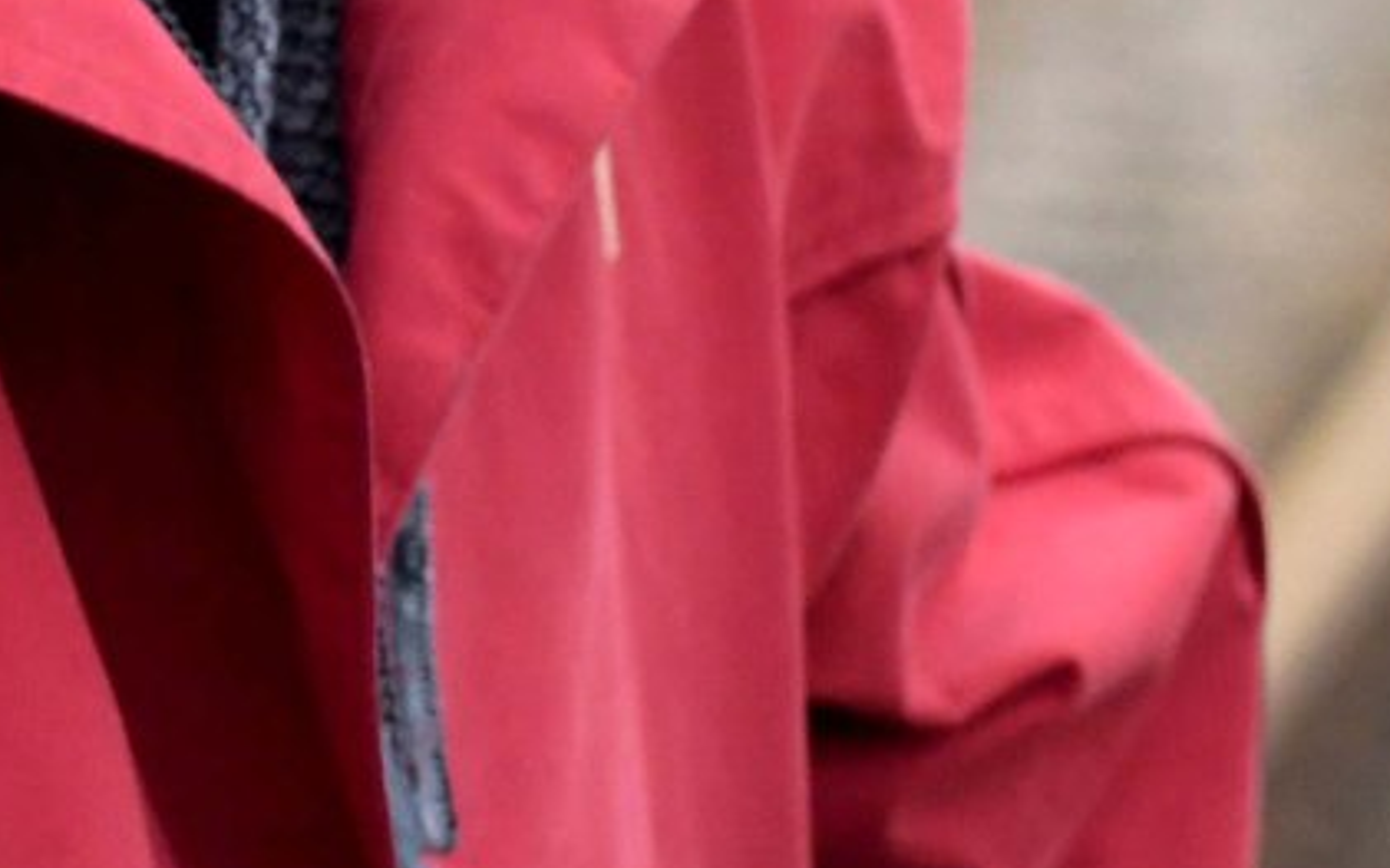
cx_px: 700
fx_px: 35168
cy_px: -1319
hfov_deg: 2.3
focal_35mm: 928
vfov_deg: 1.4
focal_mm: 125
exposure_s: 1/500
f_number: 11
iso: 1600
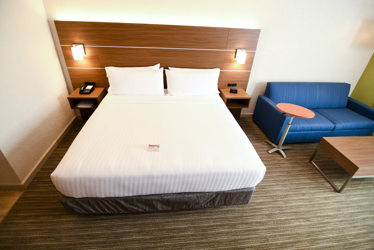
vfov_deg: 72.1
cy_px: 125
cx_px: 187
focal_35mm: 16
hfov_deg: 95.0
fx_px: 171
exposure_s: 1/100
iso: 400
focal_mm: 11
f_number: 2.8
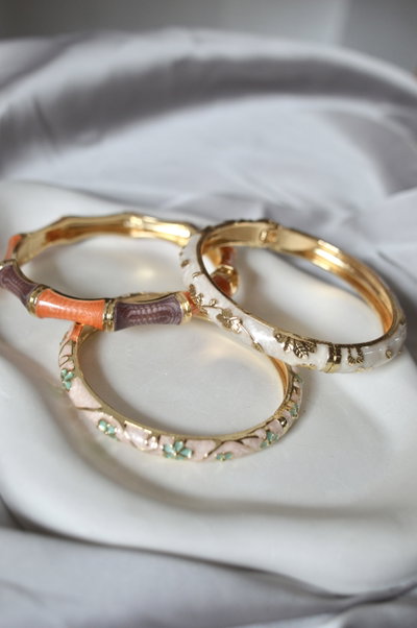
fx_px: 993
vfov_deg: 35.1
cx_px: 208
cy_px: 314
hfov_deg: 23.7
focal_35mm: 57
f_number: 4.8
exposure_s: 1/60
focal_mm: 38
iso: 400
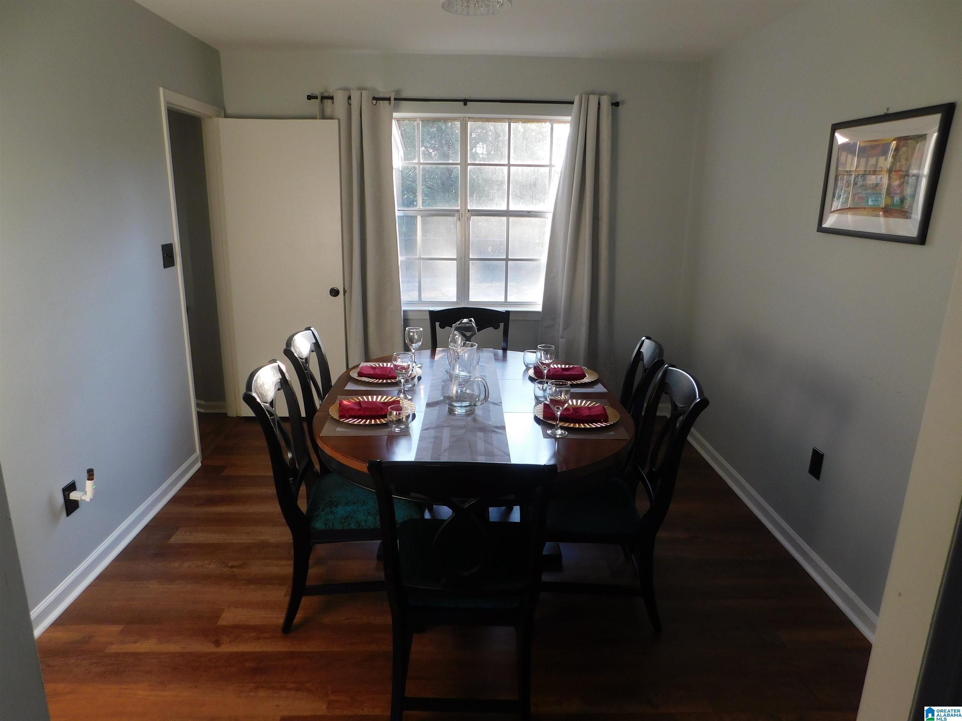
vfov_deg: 58.9
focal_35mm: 23
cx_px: 481
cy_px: 360
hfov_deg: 73.9
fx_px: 639
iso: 125
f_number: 3
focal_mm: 4
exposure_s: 1/40
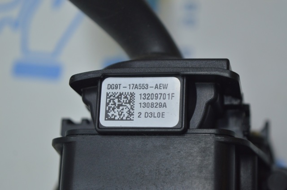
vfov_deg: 16.5
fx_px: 657
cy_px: 95
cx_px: 144
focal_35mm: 82
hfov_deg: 24.6
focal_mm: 55
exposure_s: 1/60
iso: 400
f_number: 5.6
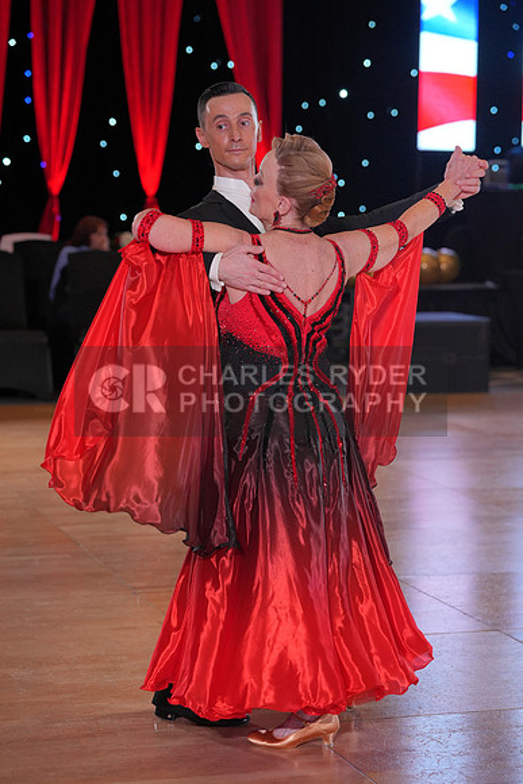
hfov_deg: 13.7
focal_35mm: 100
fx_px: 2178
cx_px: 262
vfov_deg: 20.4
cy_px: 392
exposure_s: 1/500
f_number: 4
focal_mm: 100
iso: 1600
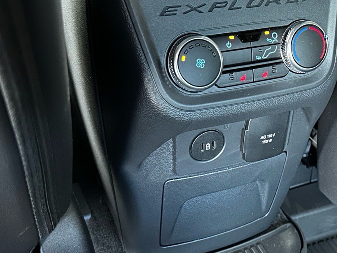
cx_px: 229
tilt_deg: -37.2
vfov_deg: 30.1
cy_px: 158
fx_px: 467
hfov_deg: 39.1
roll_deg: -4.8
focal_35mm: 48
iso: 1600
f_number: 1.78
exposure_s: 1/24
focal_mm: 6.86
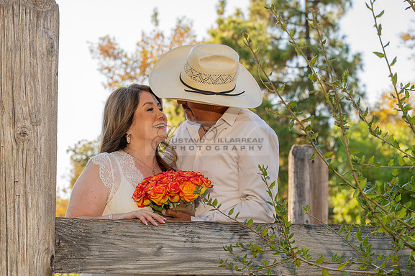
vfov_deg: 14.1
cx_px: 201
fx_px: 1118
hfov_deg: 21.0
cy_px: 174
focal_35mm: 97
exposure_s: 1/200
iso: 200
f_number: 5.6
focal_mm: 70
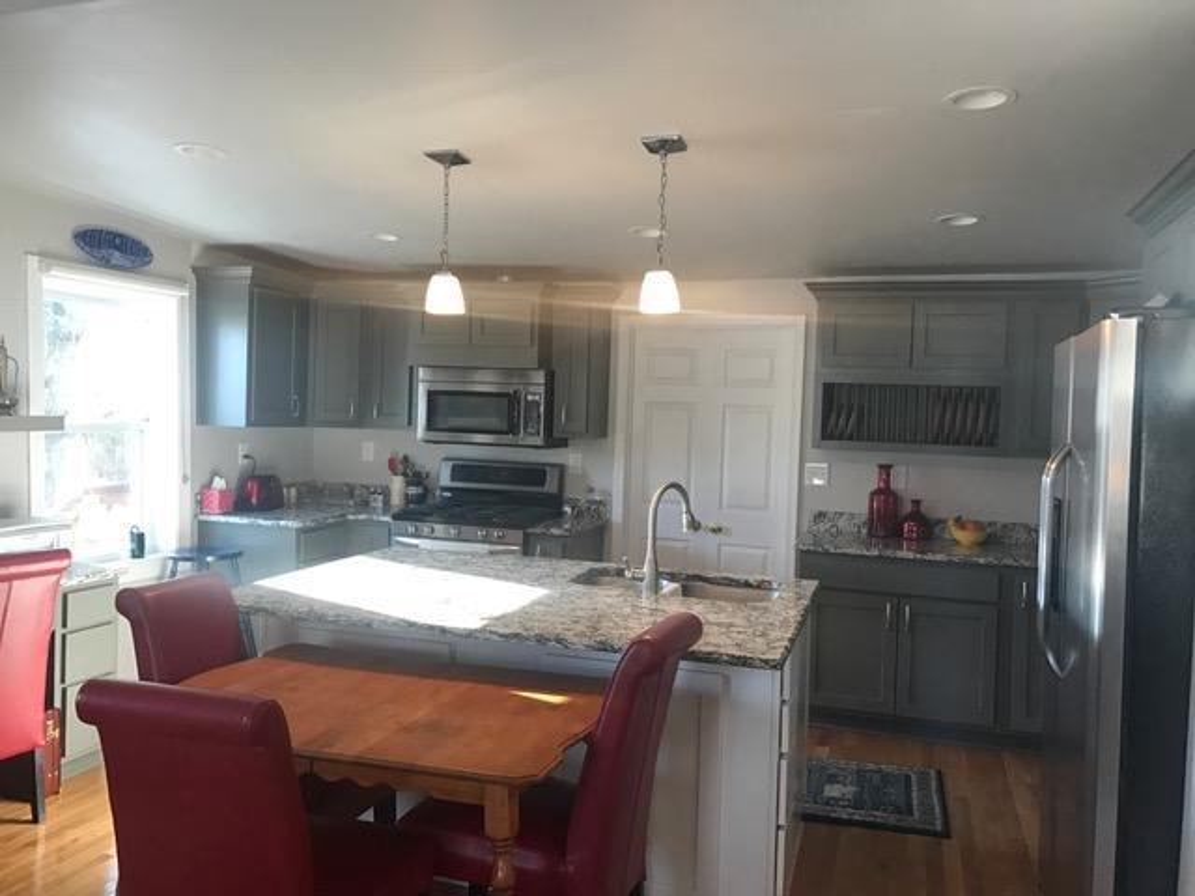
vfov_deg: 49.7
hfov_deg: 63.4
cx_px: 598
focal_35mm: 28
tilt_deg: -1.2
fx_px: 967
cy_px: 448
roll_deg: -1.0
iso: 40
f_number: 1.8
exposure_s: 1/30
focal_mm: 3.99
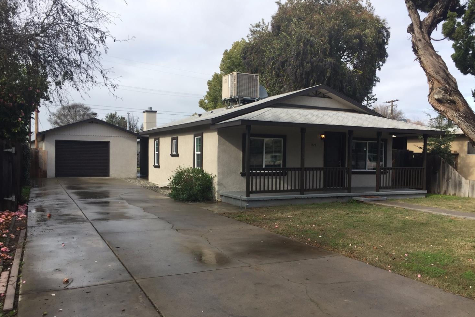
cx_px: 238
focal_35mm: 31
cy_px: 180
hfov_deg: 60.3
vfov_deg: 42.2
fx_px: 409
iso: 32
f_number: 2.2
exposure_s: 1/879
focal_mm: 4.15
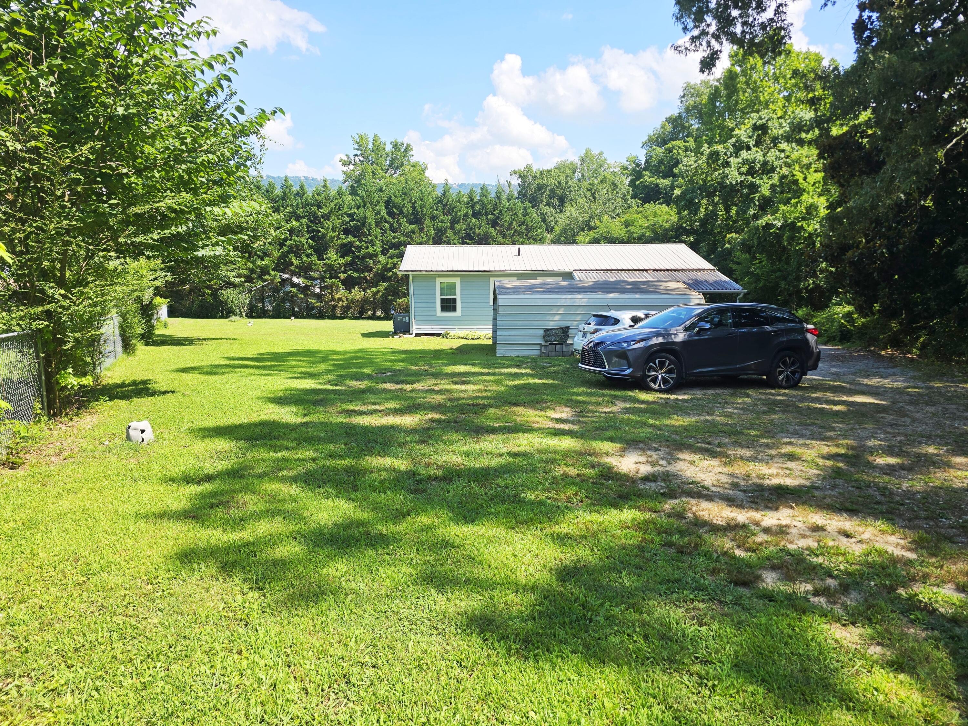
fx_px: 643
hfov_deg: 73.9
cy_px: 363
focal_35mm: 23
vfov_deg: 58.9
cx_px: 484
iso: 12
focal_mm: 6.3
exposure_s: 1/497
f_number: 1.7
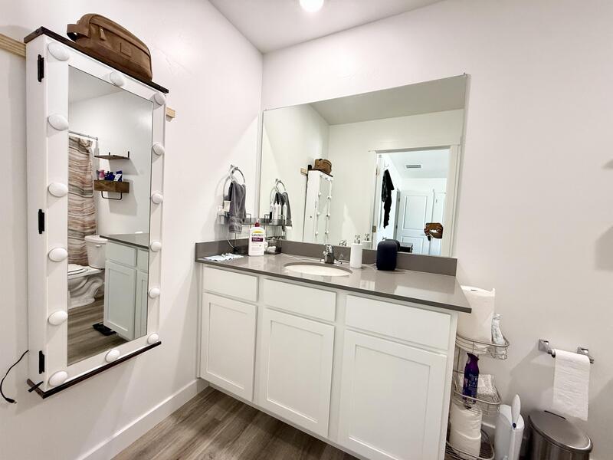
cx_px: 306
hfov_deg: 102.1
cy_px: 230
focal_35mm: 14
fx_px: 248
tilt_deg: -3.0
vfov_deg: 85.7
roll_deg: -3.0
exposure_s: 1/120
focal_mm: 2.22
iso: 200
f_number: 2.2
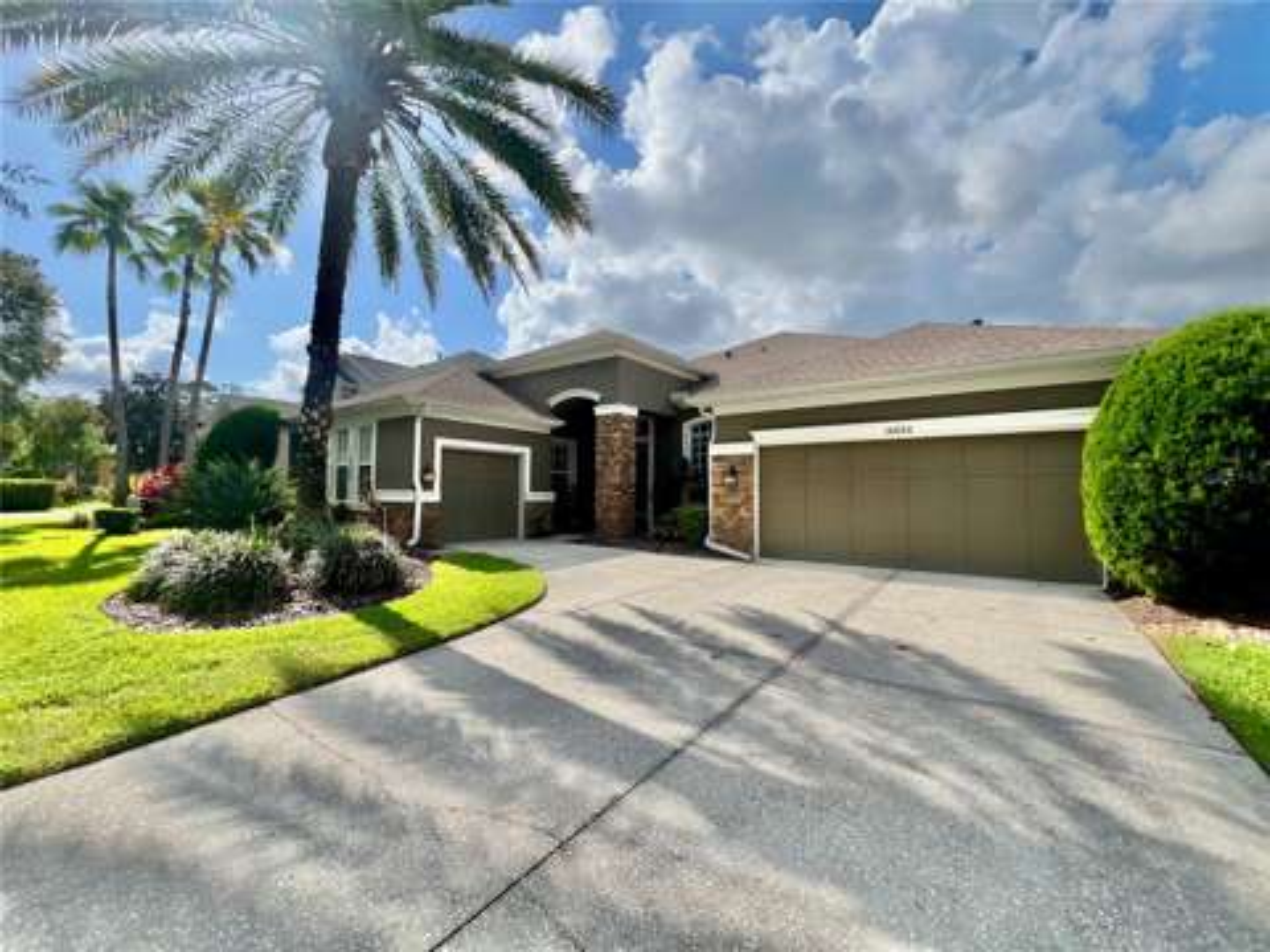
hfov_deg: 106.2
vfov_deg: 89.9
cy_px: 476
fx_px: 477
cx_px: 635
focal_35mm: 13
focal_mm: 1.57
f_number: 1.8
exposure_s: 1/2016
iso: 32
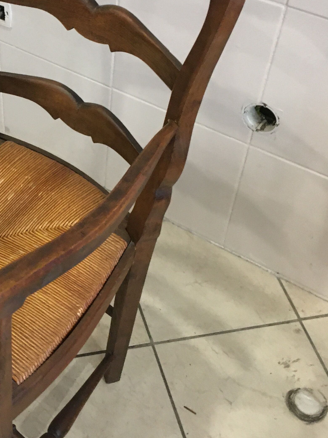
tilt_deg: -43.9
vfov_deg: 34.2
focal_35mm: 56
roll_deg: +5.5
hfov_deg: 25.1
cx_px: 16
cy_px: 170
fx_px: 707
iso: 200
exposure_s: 1/17
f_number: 2.2
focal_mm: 4.15
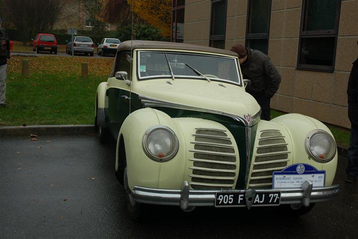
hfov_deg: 42.3
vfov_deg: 28.9
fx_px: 462
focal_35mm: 46
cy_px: 120
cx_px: 179
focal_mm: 31
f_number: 8
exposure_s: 1/250
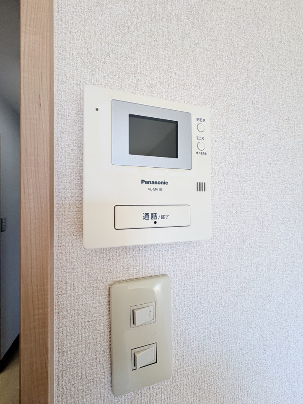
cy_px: 202
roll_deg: +0.9
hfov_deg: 85.7
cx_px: 152
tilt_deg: +0.9
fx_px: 163
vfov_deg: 102.1
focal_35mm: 14
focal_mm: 2.22
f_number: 2.2
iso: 64
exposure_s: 1/99
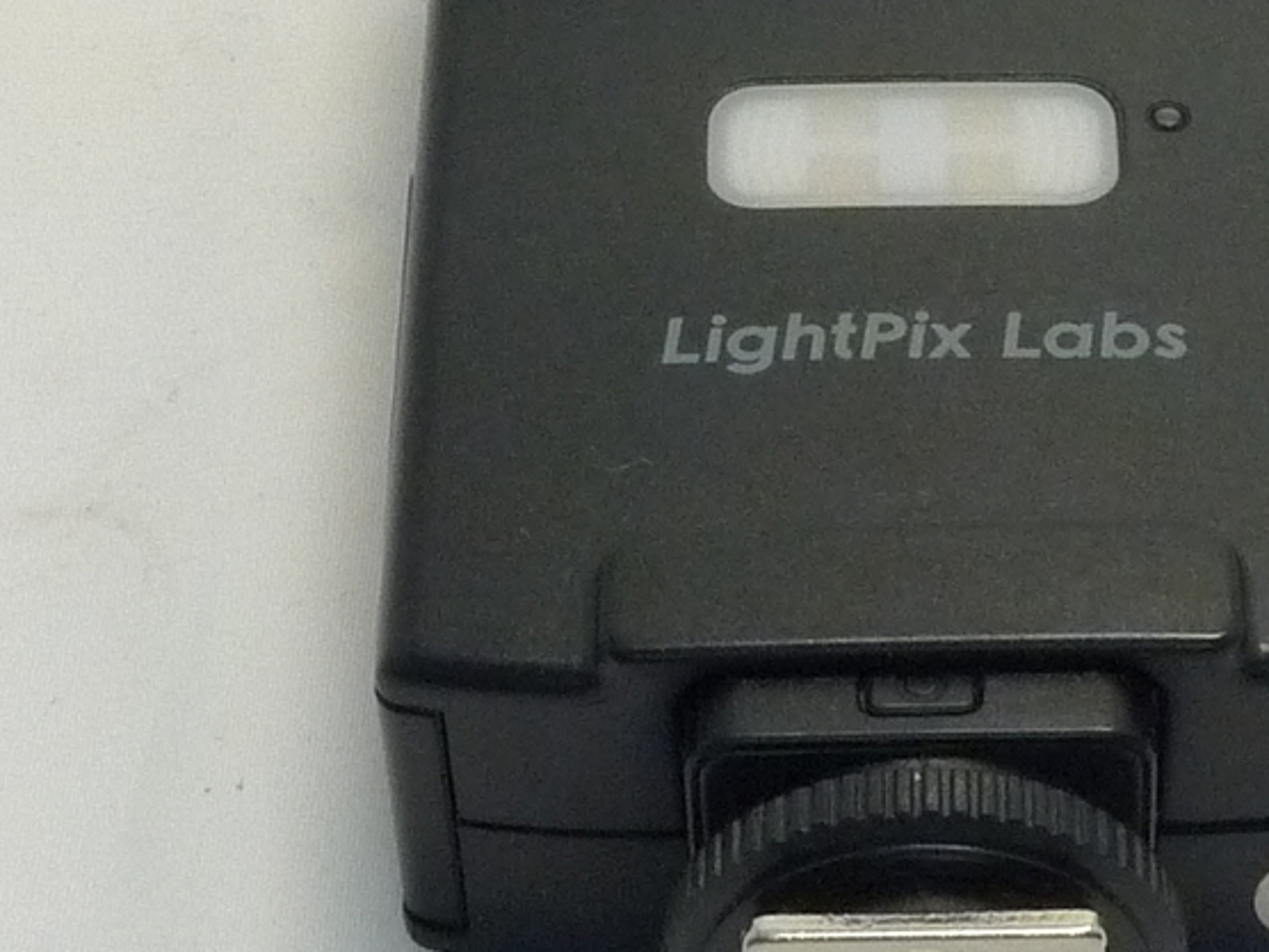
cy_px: 470
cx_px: 899
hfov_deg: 16.0
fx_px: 4509
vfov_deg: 12.0
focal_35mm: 123
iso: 400
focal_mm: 6.8
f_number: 8
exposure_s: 1/20
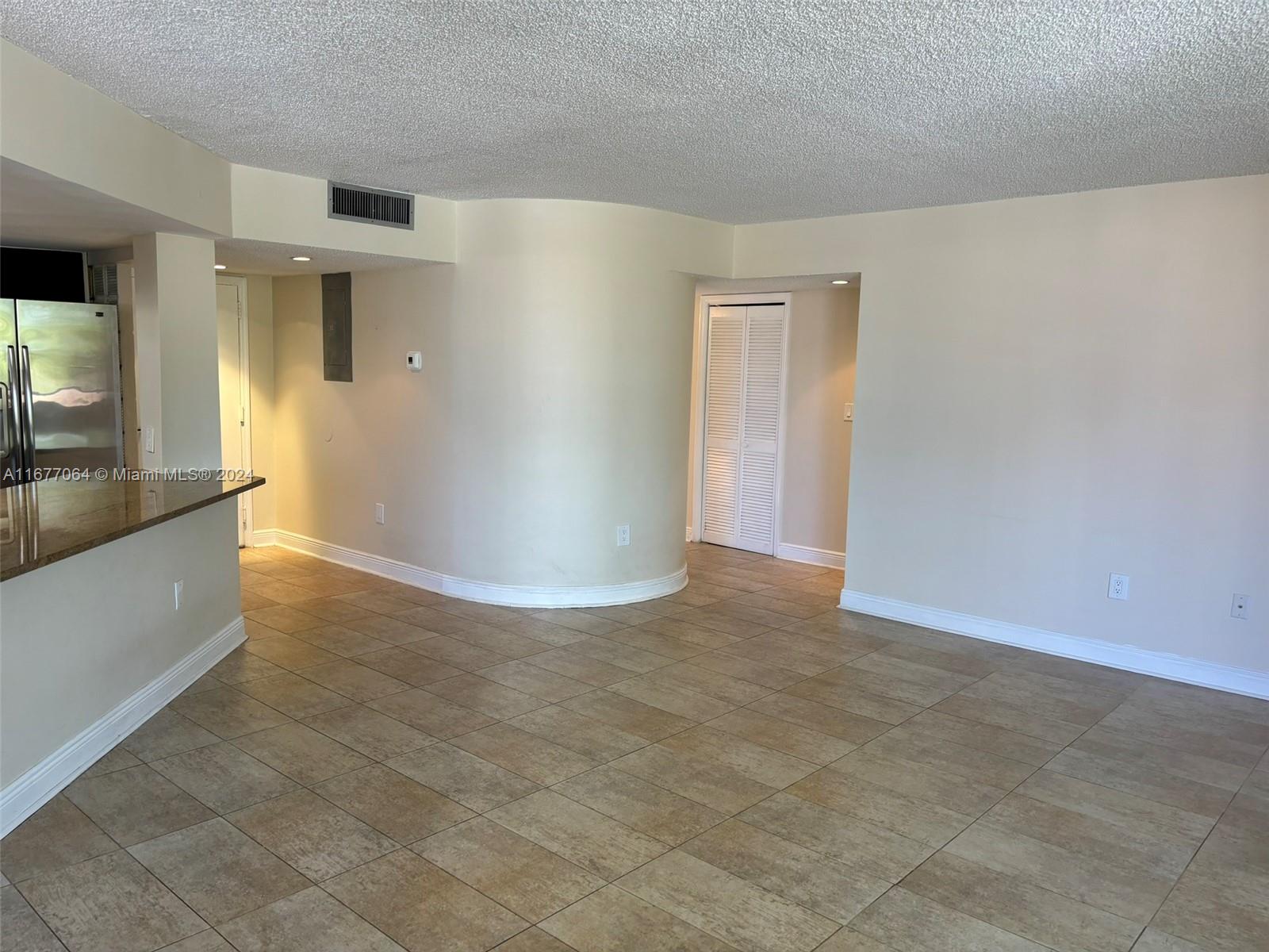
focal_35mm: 26
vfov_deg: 53.1
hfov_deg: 67.3
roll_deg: -2.0
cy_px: 476
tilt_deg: -7.4
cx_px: 634
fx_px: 953
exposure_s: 1/60
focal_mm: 5.96
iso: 80
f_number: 1.6
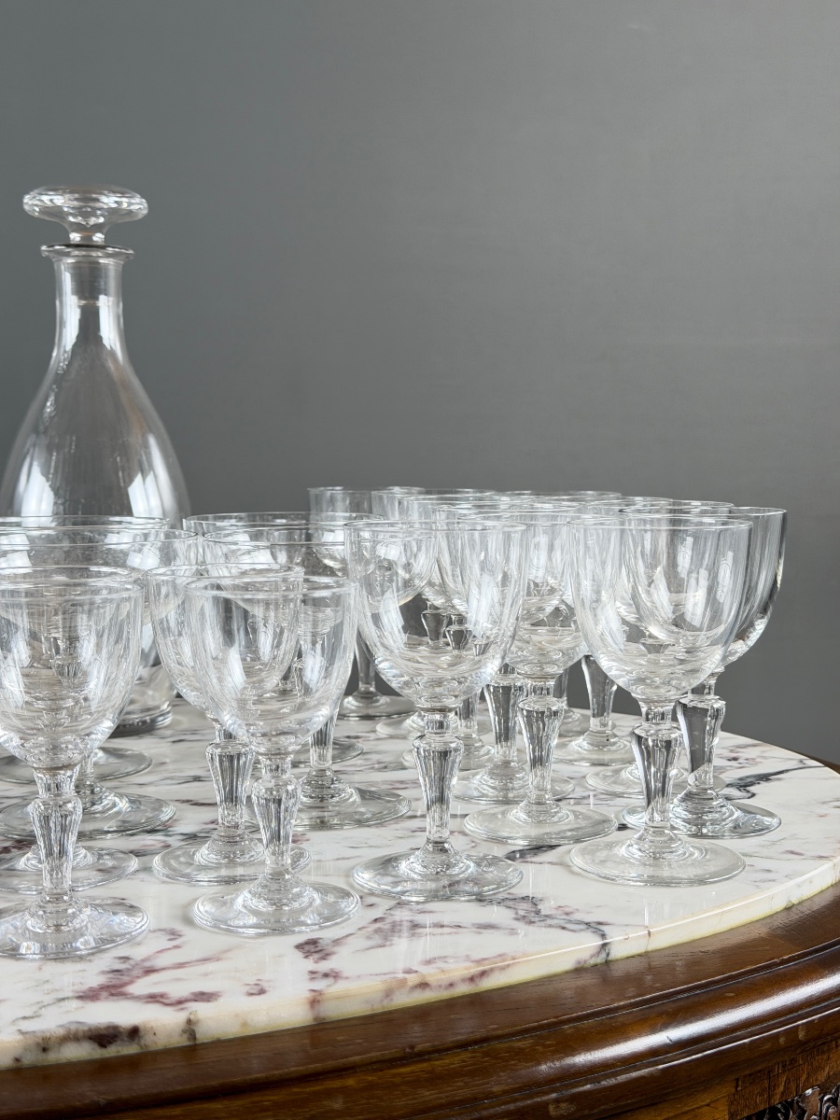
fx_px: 1553
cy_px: 560
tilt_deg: -4.7
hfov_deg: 30.3
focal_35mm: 48
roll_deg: +0.1
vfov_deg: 39.7
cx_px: 420
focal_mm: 6.76
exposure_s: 1/100
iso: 100
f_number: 1.78
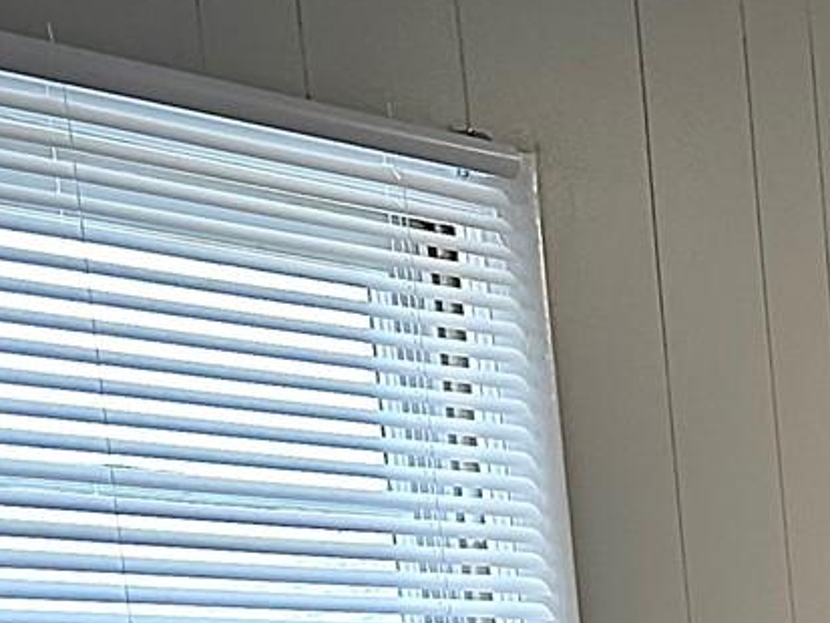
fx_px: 2854
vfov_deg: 10.9
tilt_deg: -12.0
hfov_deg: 14.3
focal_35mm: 119
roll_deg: +1.3
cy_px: 1389
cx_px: 1555
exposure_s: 1/120
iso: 160
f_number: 1.78
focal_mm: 6.86
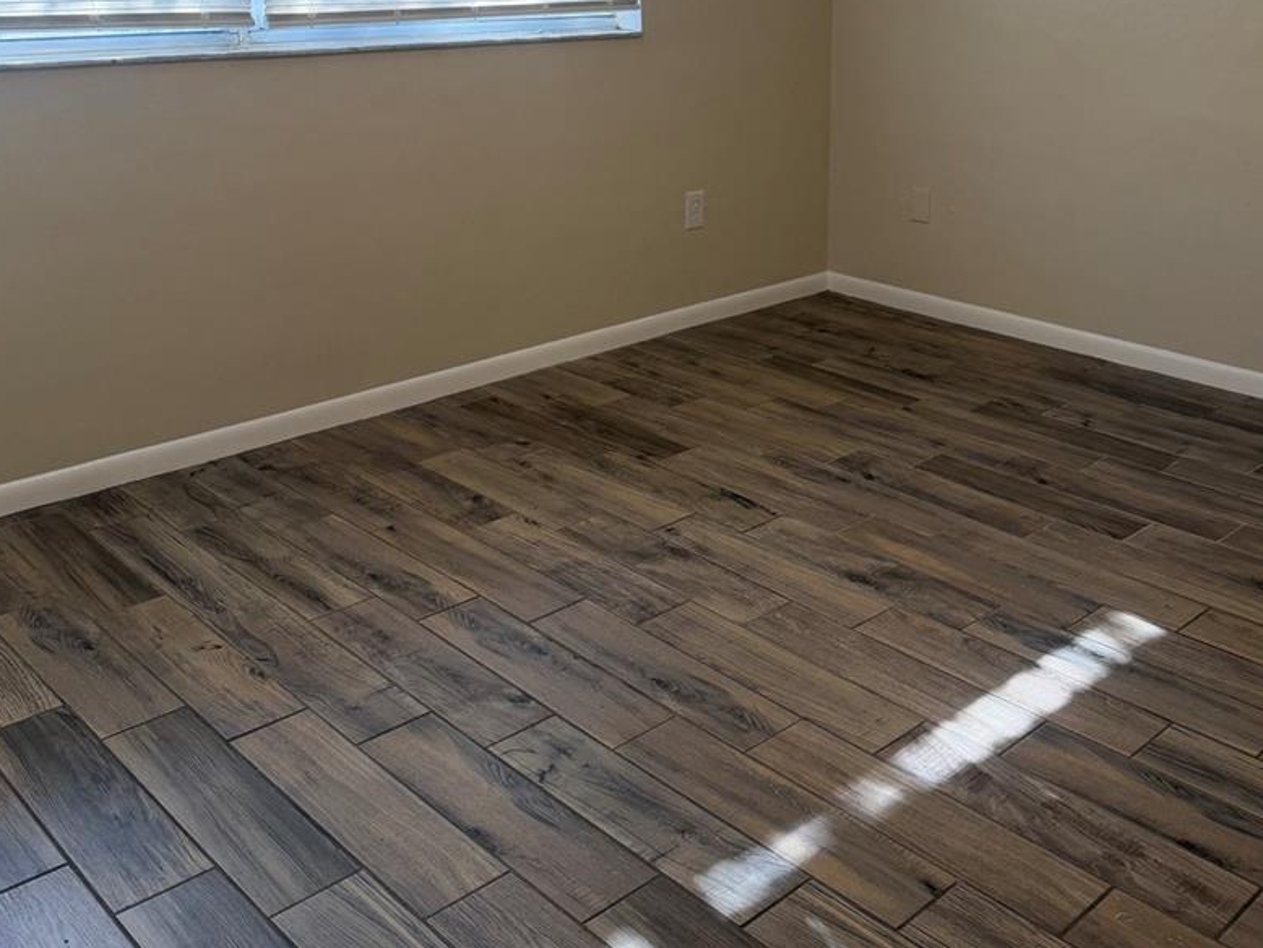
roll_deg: -0.4
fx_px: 1350
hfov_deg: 50.0
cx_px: 711
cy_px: 185
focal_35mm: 37
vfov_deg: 37.3
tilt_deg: -9.5
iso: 125
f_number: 1.78
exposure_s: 1/189
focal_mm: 6.76
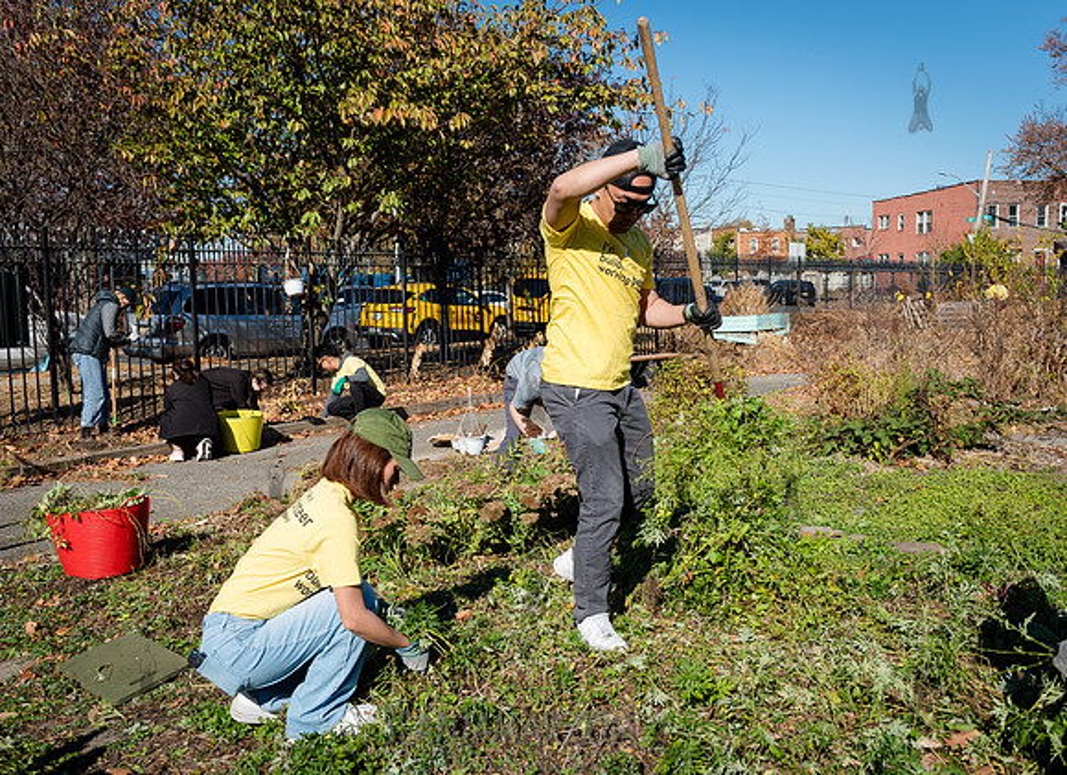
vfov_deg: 40.8
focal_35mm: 34
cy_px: 391
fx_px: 1042
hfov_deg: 54.2
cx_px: 560
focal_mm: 32
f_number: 4.5
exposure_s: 1/640
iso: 100
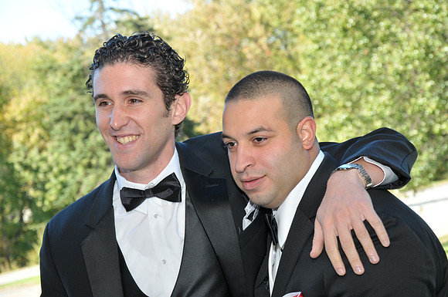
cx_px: 224
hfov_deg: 21.9
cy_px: 148
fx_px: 1156
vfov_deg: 14.7
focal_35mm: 93
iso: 250
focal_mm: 62
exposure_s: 1/125
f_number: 7.1
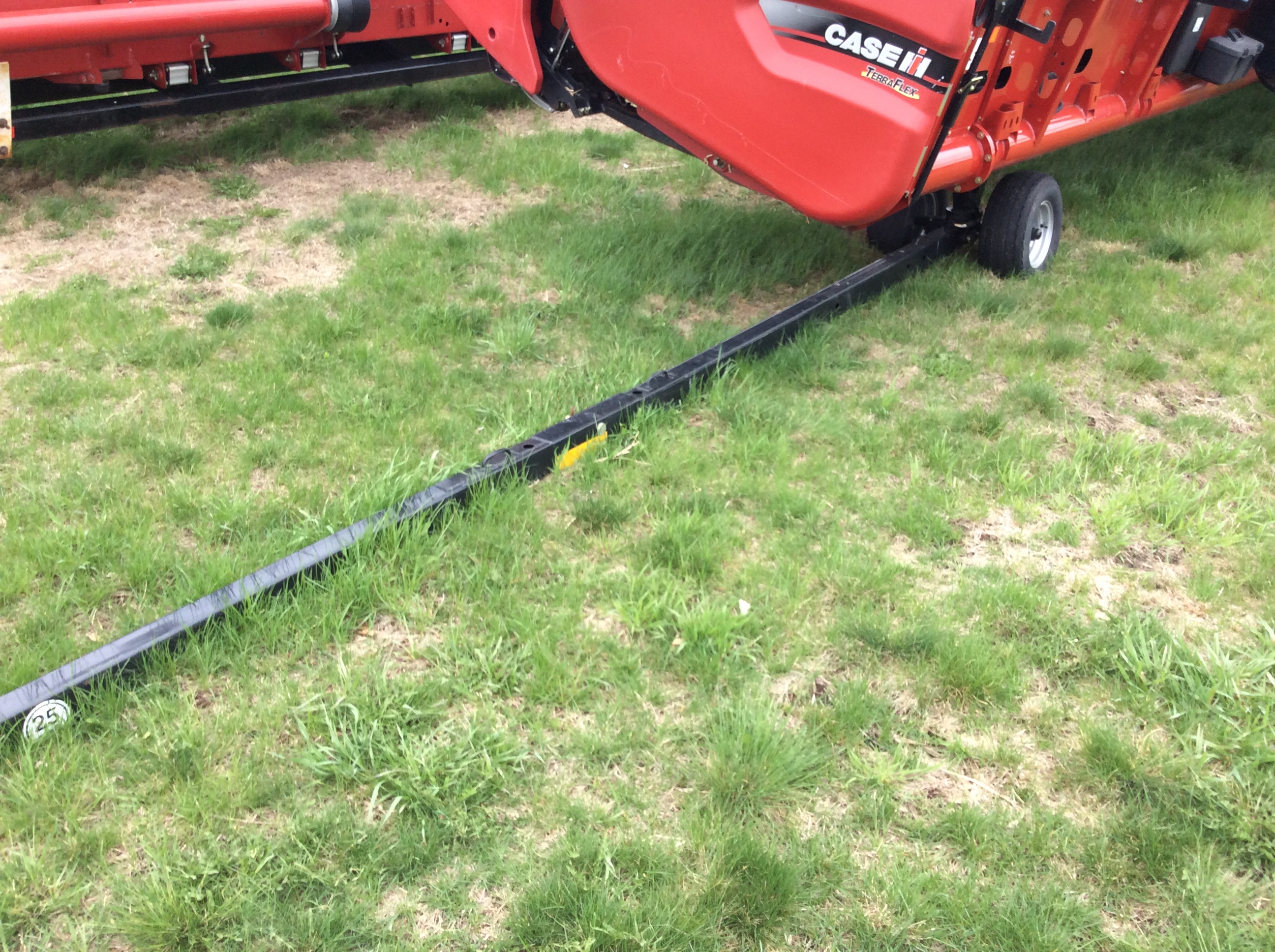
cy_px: 476
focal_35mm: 32
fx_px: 1177
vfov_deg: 44.1
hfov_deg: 56.9
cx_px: 638
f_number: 2.4
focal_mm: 3.3
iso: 32
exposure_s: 1/342
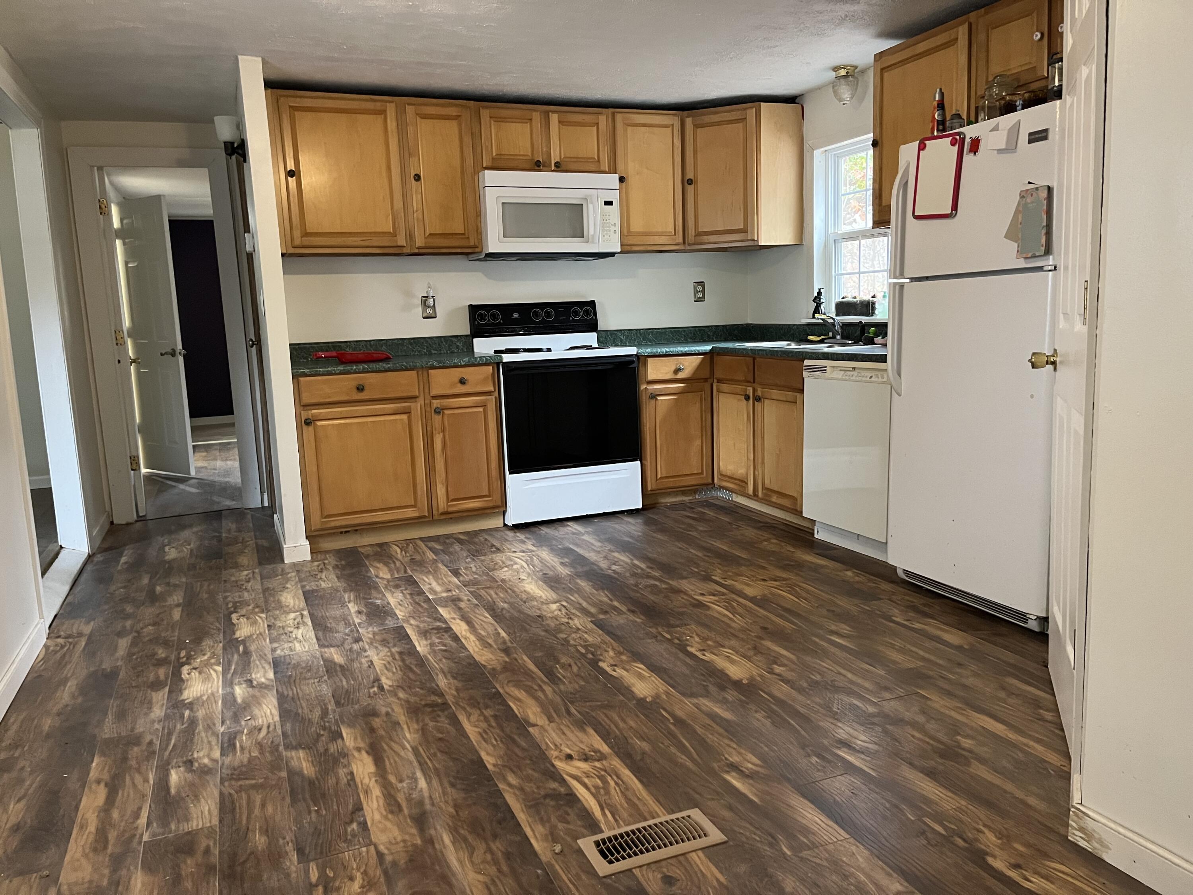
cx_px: 596
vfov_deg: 53.1
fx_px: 896
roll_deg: +2.0
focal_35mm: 26
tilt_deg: -9.3
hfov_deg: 67.3
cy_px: 448
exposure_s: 1/40
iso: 400
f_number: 1.6
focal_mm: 5.1
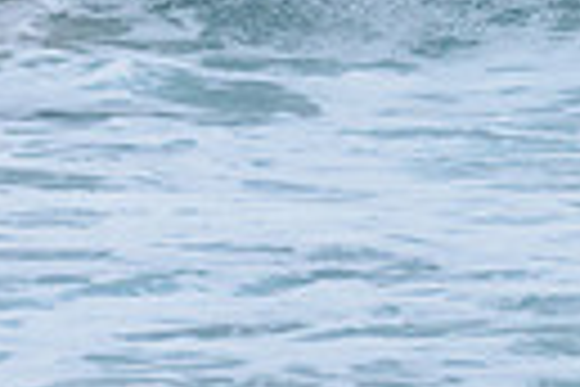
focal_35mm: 2756
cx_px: -152
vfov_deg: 0.5
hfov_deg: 0.7
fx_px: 44399
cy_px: -255
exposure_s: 1/2000
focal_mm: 500
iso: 500
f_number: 5.6
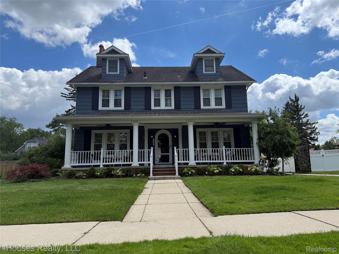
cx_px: 170
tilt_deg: +10.2
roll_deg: +1.4
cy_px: 127
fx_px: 235
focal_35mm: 24
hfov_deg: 71.6
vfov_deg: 56.8
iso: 100
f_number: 1.78
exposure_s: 1/6711
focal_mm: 6.76
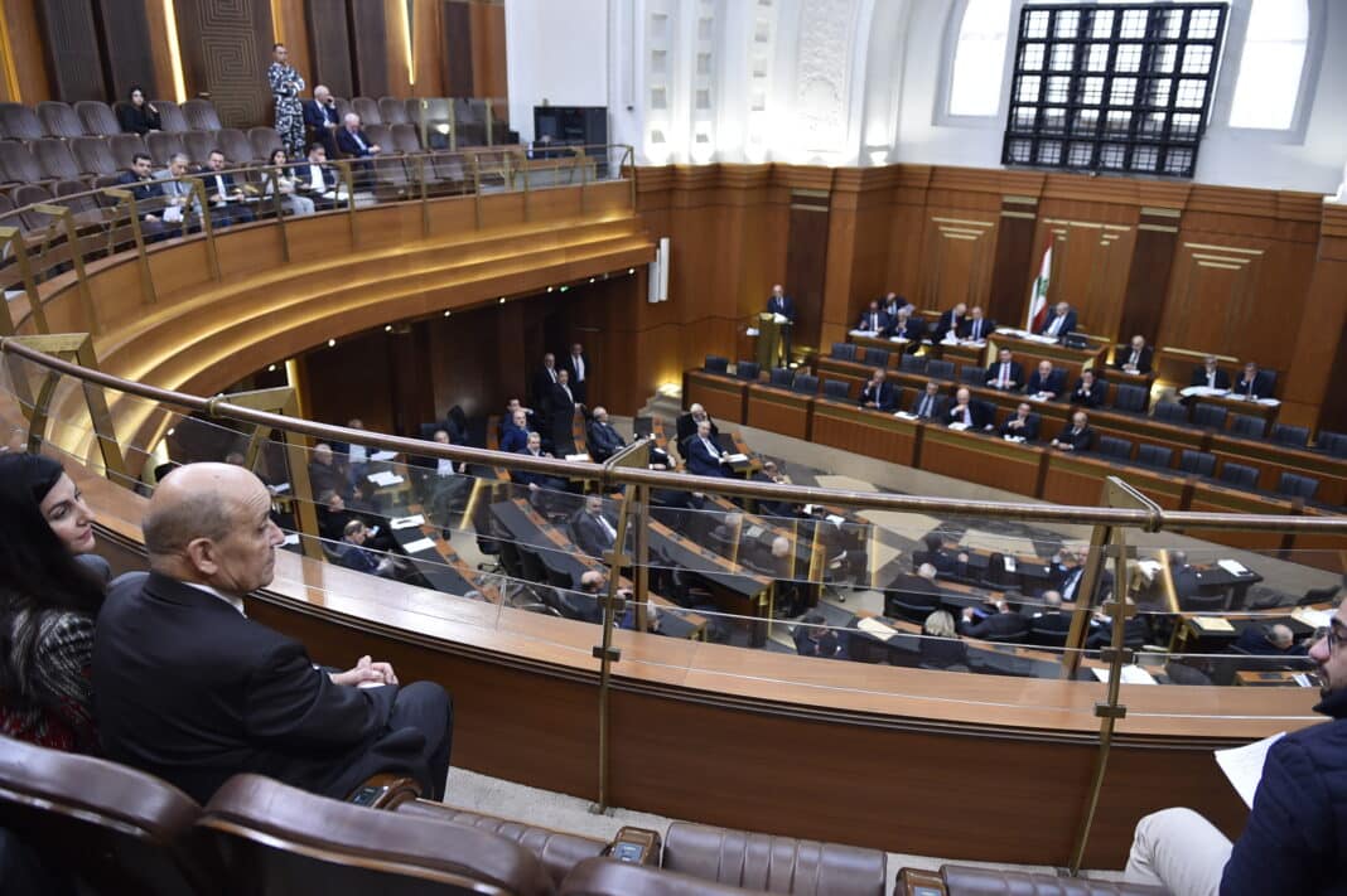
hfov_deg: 73.8
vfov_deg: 53.1
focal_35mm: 24
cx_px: 674
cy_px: 448
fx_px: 898
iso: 1600
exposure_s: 1/160
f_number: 3.2
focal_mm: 24
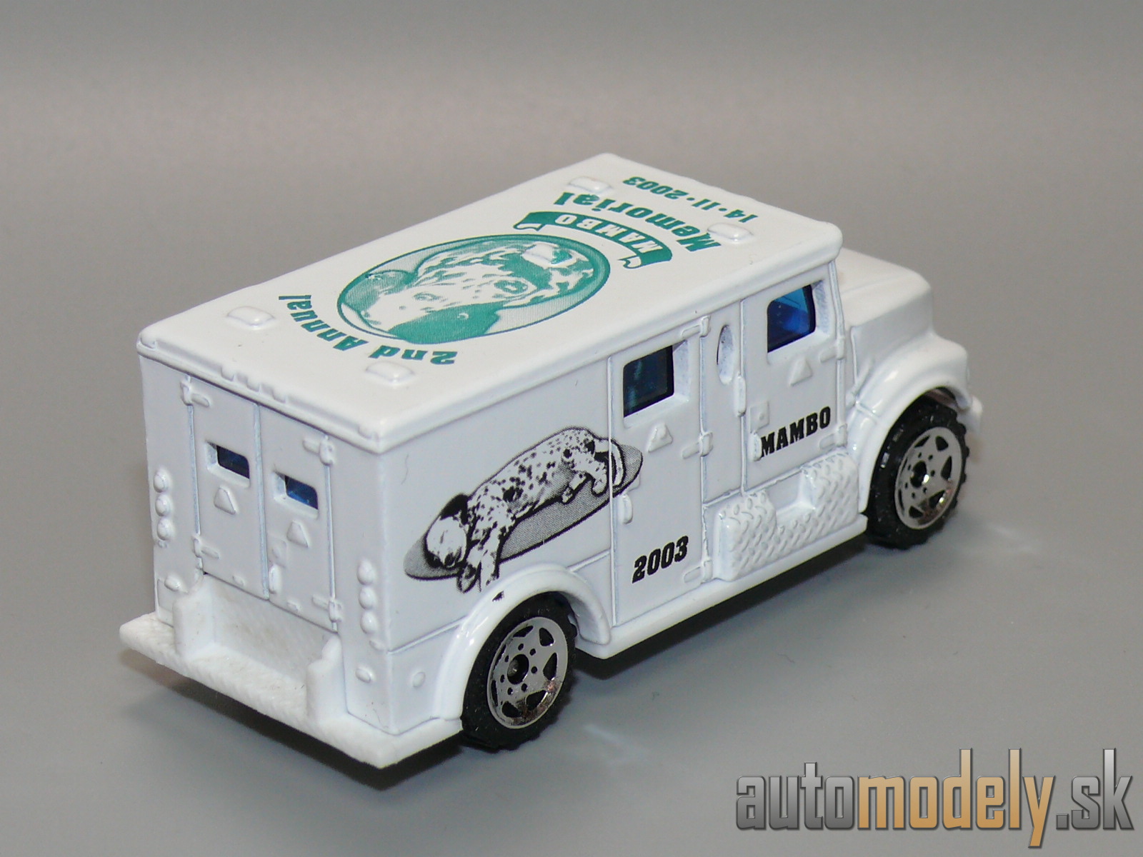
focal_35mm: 117
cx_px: 572
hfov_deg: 16.8
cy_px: 428
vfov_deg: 12.7
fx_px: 3863
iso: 100
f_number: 4
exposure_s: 1/30
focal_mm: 14.4
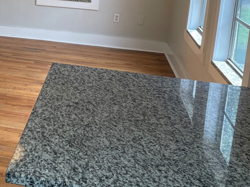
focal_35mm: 57
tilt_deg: -8.2
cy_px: -4
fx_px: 412
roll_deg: -2.4
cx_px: 7
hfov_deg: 31.5
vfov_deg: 24.4
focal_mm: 4.2
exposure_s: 1/139
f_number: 1.6
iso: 32
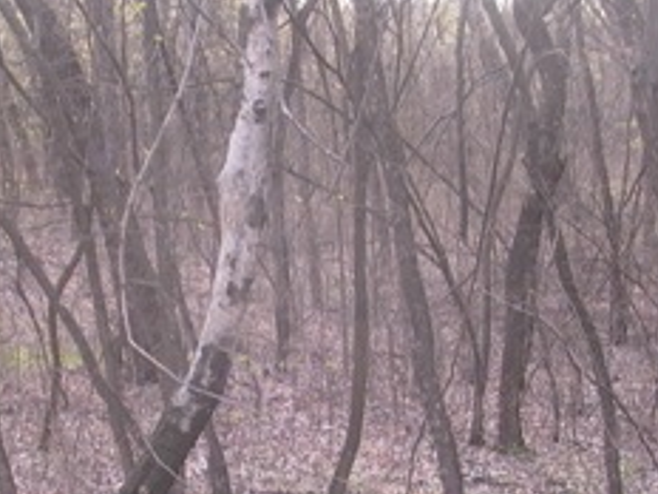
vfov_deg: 13.8
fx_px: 1996
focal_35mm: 105
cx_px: 332
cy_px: 537
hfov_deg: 18.7
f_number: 2.13
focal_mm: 8.19
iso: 100
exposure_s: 1/163
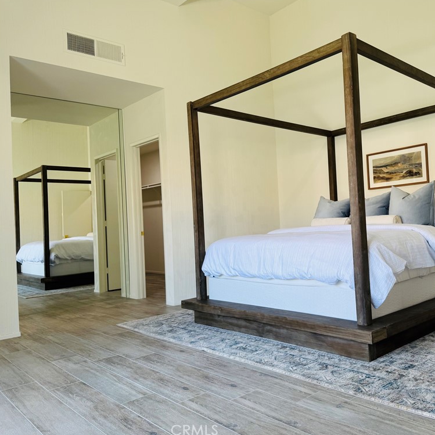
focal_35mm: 29
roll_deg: +2.7
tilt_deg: +0.3
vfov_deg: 55.6
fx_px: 412
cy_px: 215
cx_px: 293
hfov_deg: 54.4
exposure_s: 1/120
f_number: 1.78
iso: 80
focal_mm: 6.76
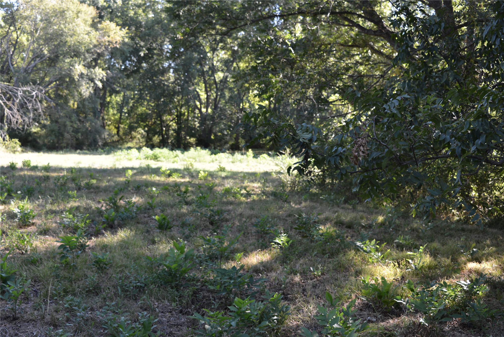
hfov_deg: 43.6
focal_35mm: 45
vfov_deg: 29.9
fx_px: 630
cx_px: 252
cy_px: 168
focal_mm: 45
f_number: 5.6
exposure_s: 1/125
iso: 320
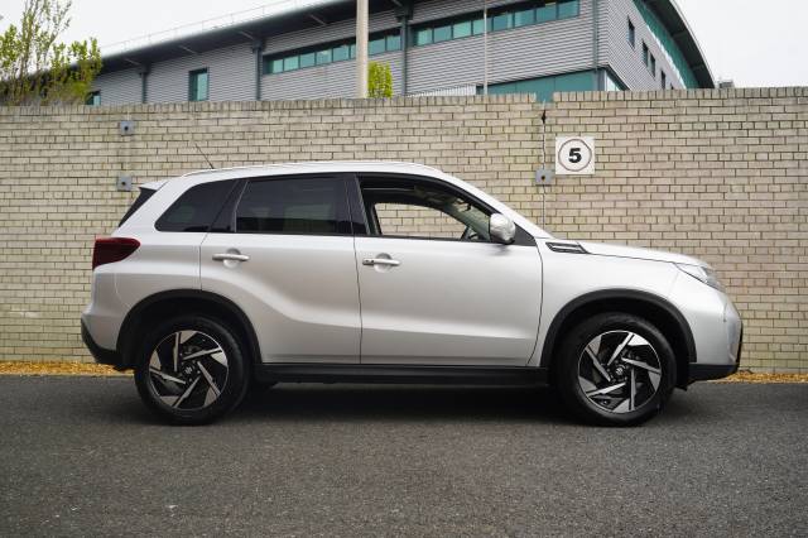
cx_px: 404
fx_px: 707
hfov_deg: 59.5
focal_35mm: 32
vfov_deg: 41.7
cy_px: 269
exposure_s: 1/100
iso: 100
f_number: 6.3
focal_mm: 21
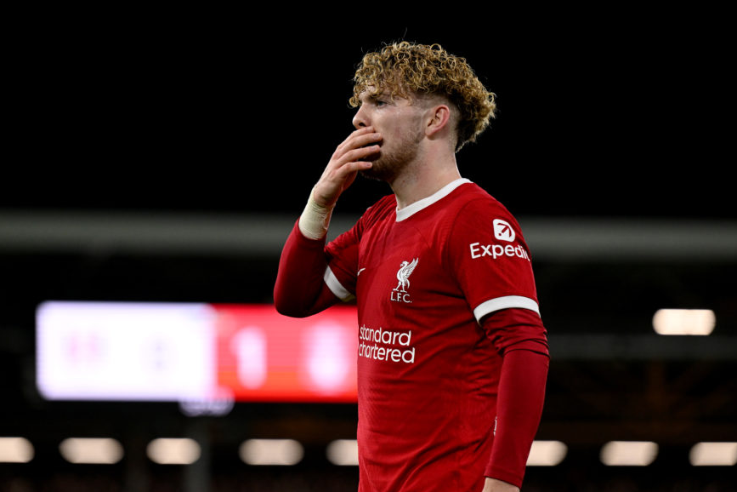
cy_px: 280
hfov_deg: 10.9
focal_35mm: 189
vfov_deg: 7.3
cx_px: 346
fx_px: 3869
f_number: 3.2
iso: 2500
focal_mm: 160
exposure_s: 1/2000
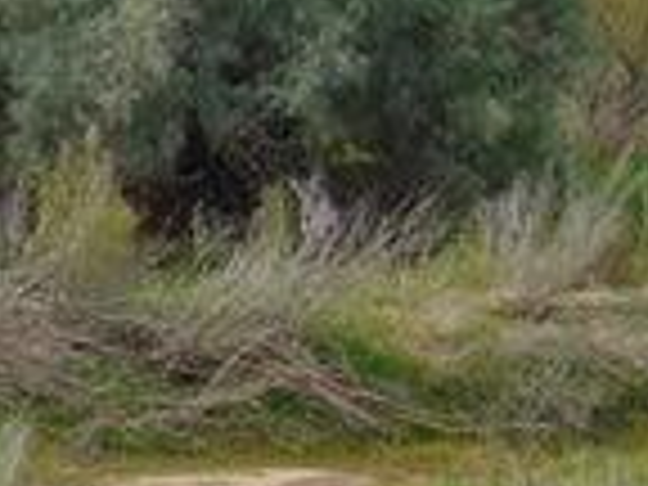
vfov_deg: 7.9
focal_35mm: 187
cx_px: -378
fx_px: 3501
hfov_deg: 10.2
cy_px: 284
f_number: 3.3
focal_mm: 7.6
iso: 80
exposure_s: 1/1000
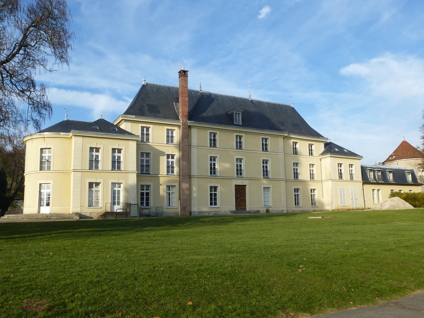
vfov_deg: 46.8
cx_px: 212
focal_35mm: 30
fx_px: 367
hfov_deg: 60.0
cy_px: 159
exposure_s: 1/500
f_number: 4
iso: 100
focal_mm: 5.4
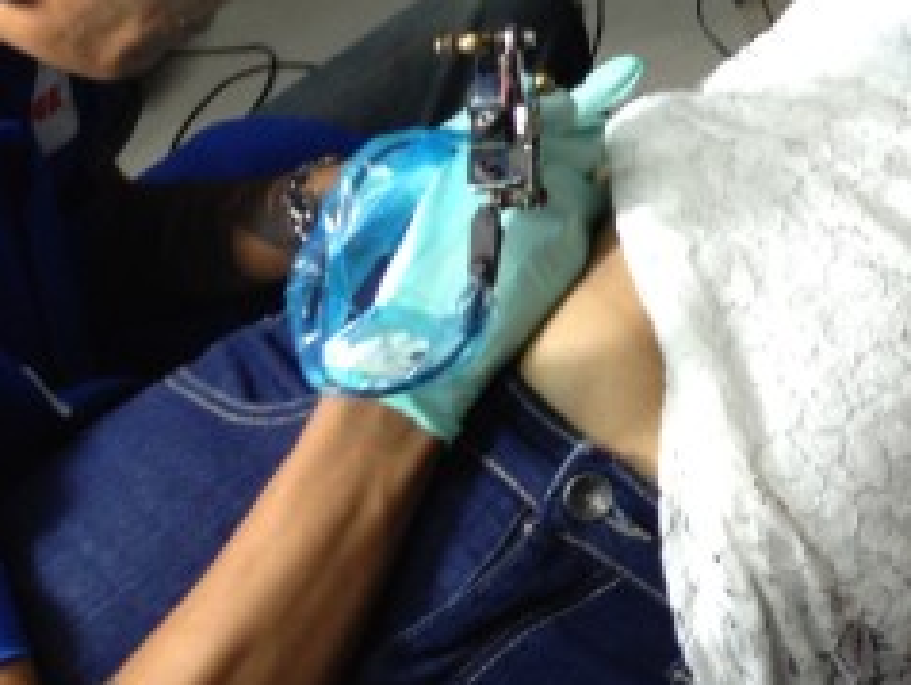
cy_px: -138
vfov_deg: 15.2
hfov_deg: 19.1
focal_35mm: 94
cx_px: 1221
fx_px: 2476
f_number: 2.4
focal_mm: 4.28
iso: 80
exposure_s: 1/20
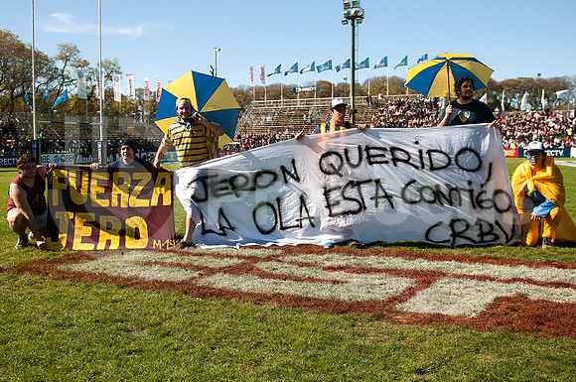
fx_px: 575
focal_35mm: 36
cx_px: 288
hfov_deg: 53.2
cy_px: 191
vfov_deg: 36.8
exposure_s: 1/4000
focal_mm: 24
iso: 320
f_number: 2.8
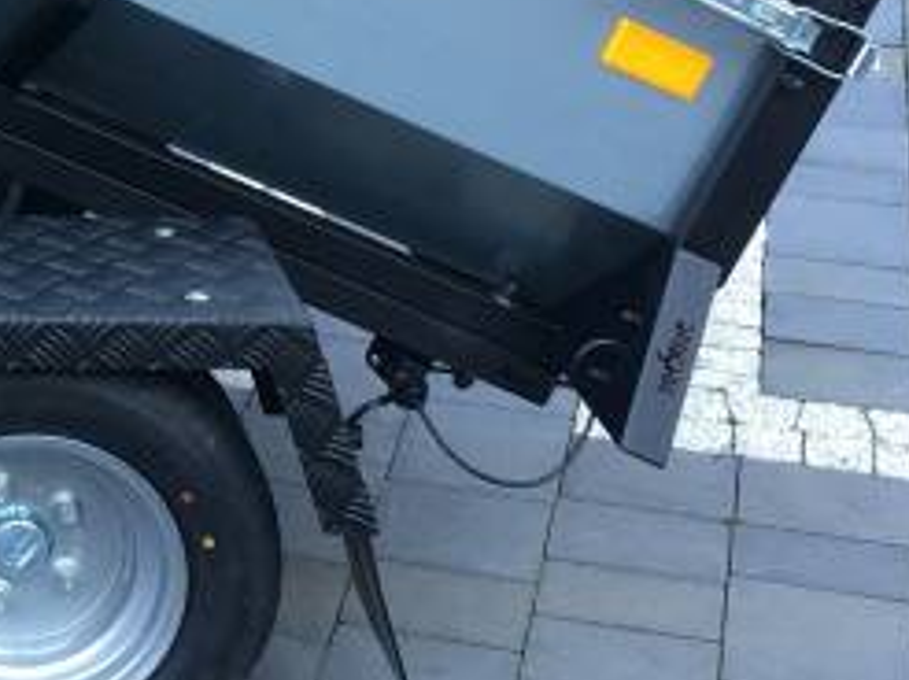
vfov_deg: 12.2
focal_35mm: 118
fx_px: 3096
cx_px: -421
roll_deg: +1.4
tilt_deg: -13.6
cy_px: -152
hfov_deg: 15.5
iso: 32
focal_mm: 4.15
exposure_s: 1/50
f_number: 2.2
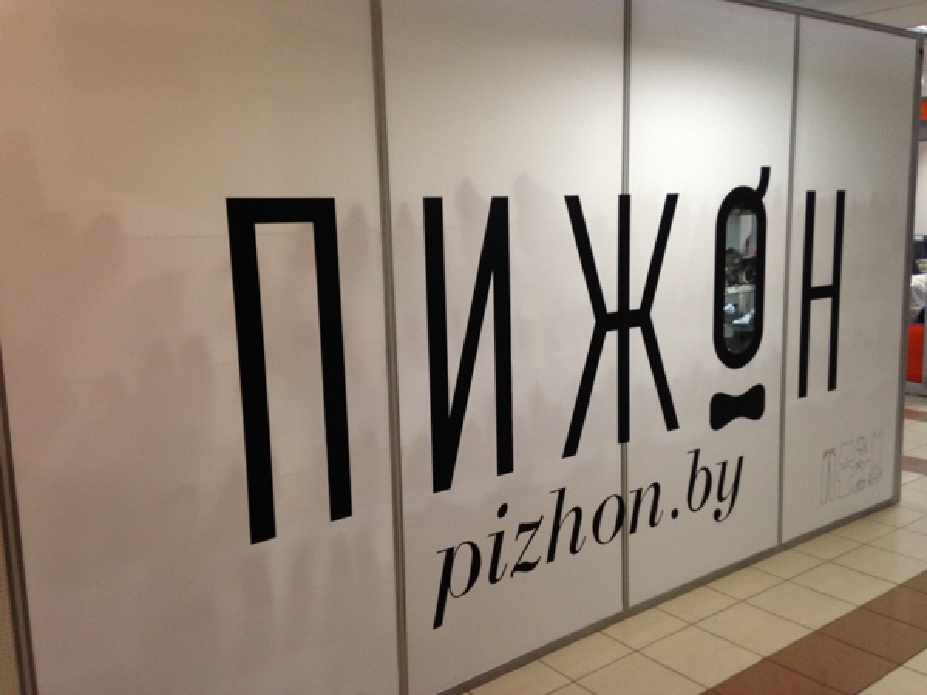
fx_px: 884
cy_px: 348
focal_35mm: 33
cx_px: 464
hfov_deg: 55.4
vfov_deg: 42.9
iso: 200
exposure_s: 1/20
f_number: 2.4
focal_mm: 4.12
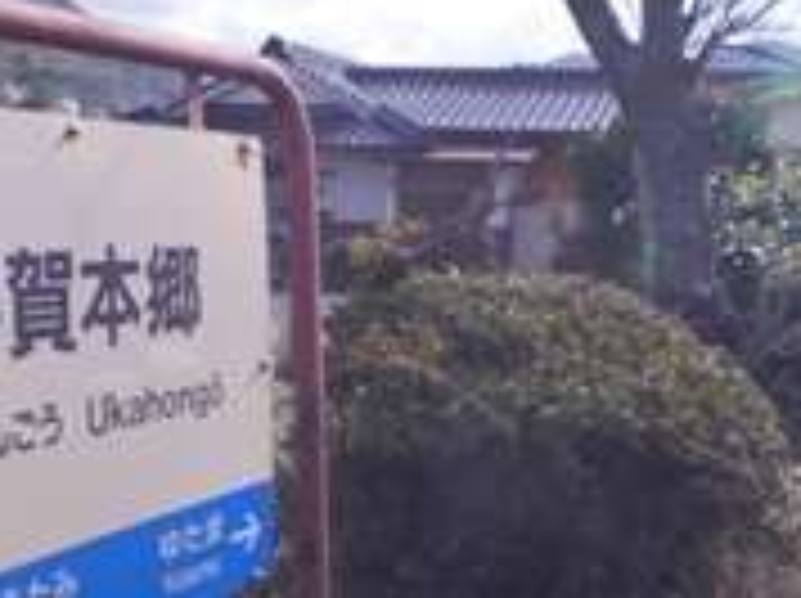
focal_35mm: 72
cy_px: 414
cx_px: 531
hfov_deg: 26.9
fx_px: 1664
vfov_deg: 20.3
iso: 250
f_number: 7.1
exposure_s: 1/400
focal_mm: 16
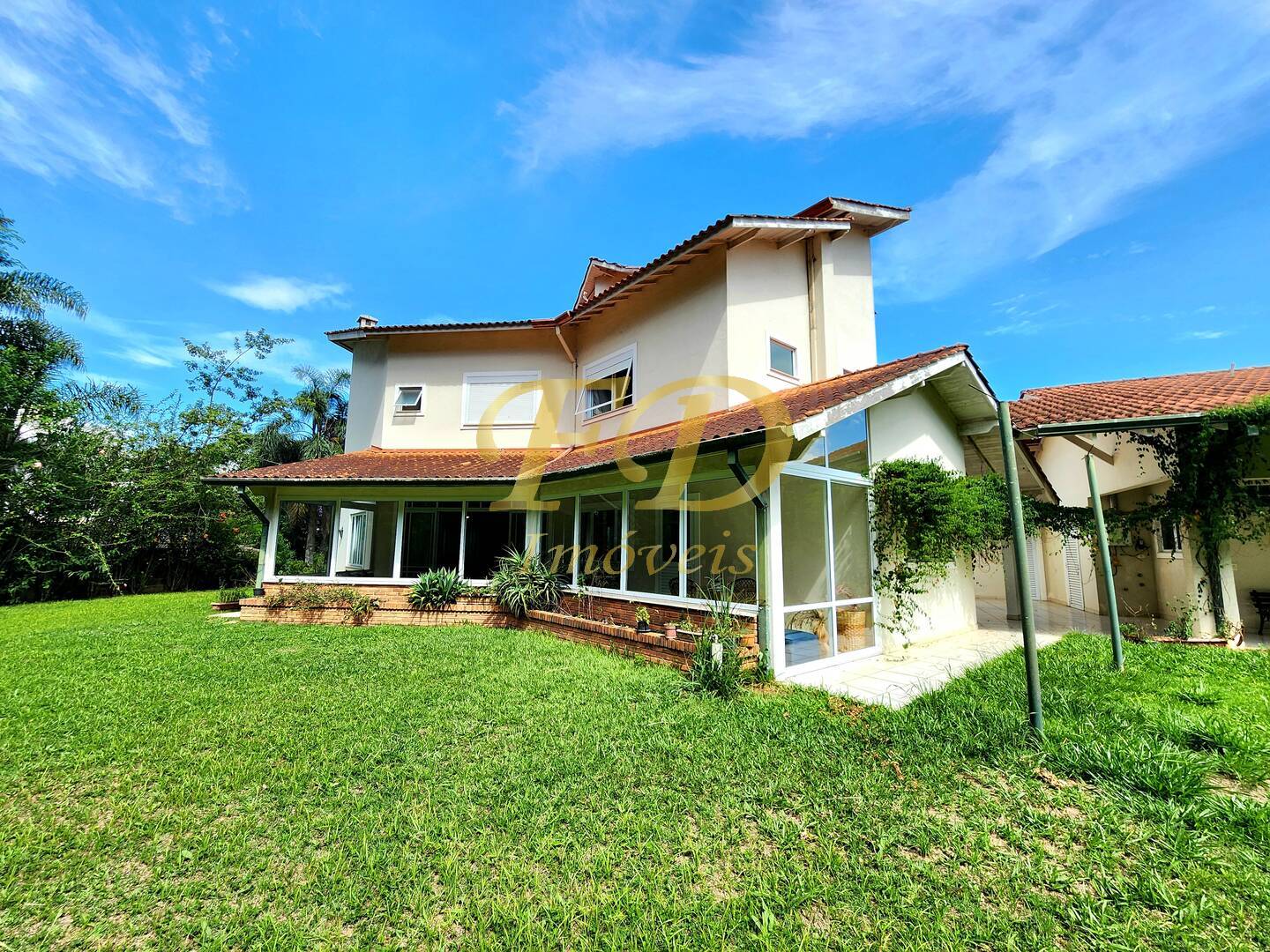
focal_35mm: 13
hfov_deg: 106.2
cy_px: 476
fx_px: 477
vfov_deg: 89.9
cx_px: 635
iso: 50
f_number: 2.2
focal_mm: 2.2
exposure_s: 1/667
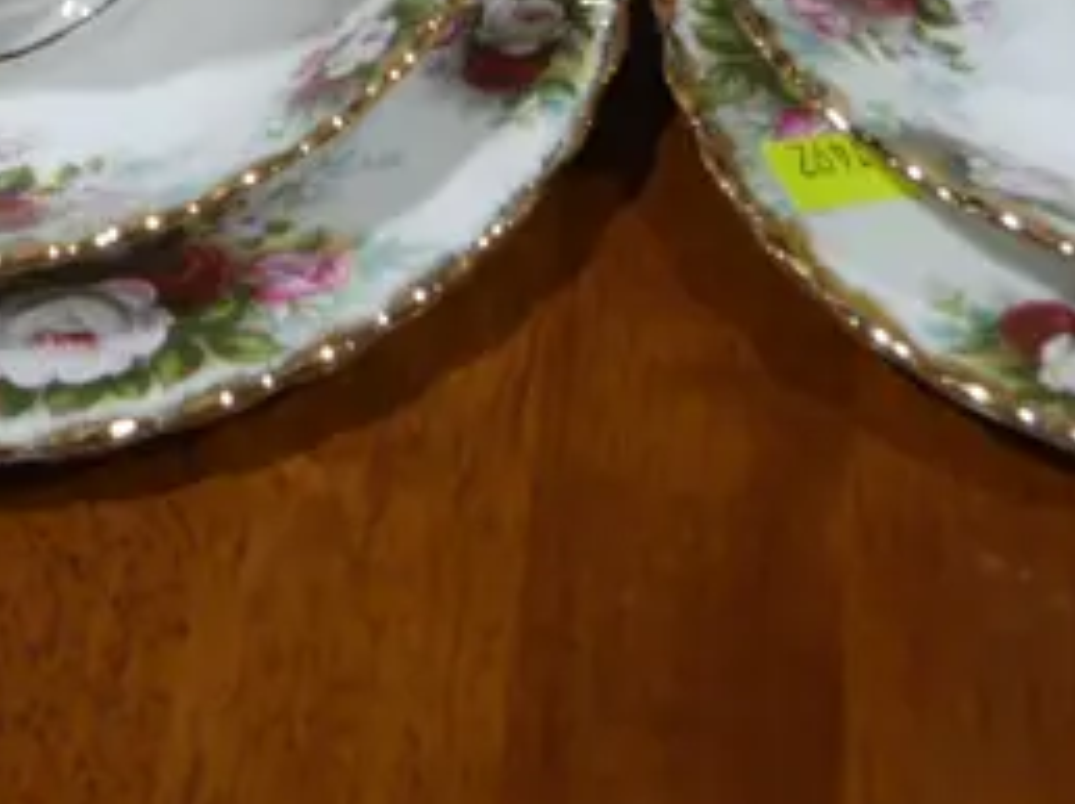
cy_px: -667
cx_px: 17
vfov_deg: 9.8
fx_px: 4437
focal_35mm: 143
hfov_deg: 13.6
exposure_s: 1/80
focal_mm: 18
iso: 200
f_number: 4
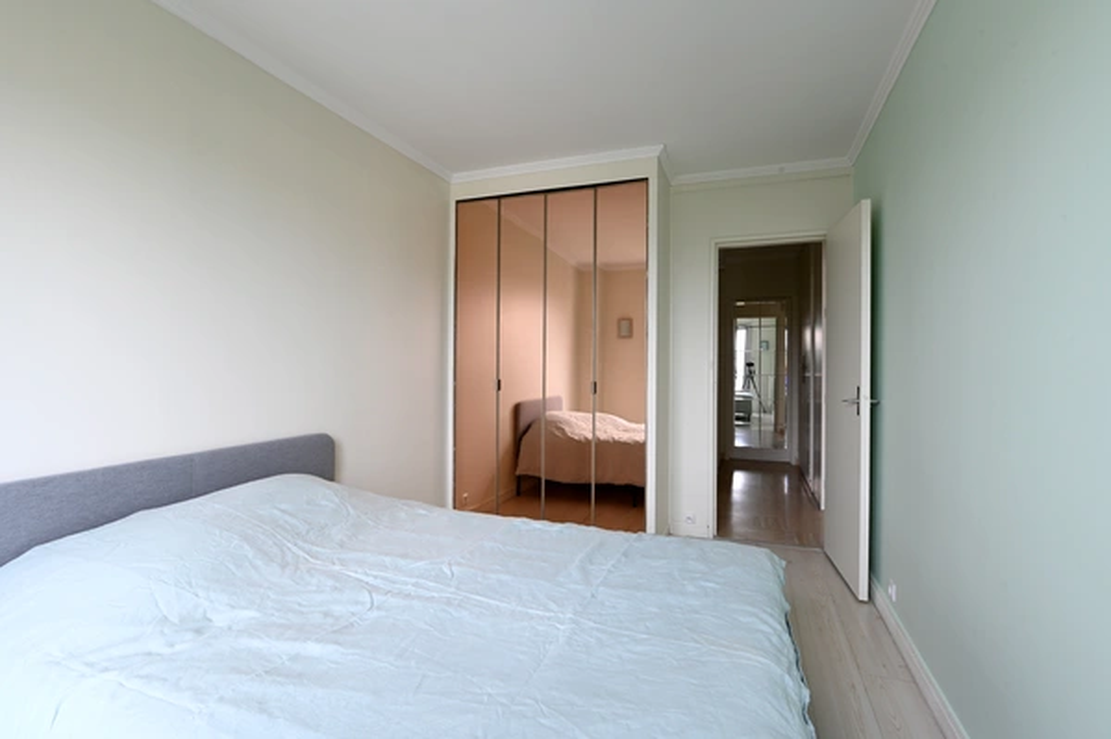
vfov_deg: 73.6
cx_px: 556
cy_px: 370
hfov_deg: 96.8
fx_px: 493
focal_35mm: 16
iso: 100
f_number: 11
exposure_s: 1.6
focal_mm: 16
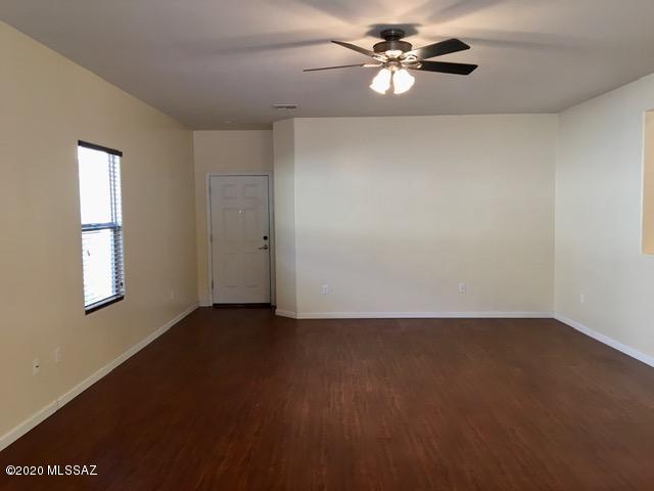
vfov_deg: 48.2
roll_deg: +0.5
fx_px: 548
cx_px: 327
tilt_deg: -3.8
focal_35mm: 29
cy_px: 246
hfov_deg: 61.7
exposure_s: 1/33
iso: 80
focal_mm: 4.15
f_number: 2.2
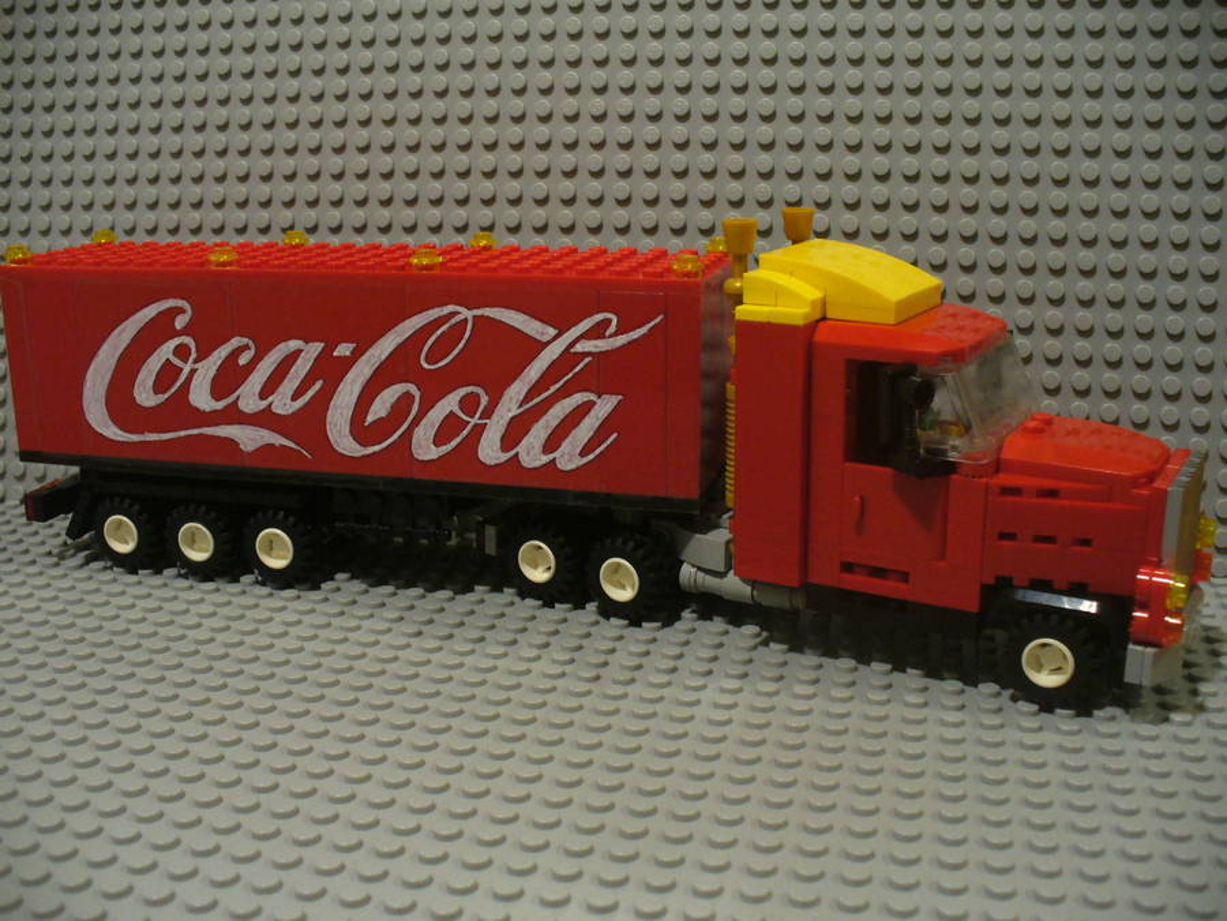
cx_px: 614
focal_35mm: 37
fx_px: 1312
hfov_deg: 50.1
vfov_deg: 38.7
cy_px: 460
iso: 200
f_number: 2.8
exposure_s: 1/20
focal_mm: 6.1
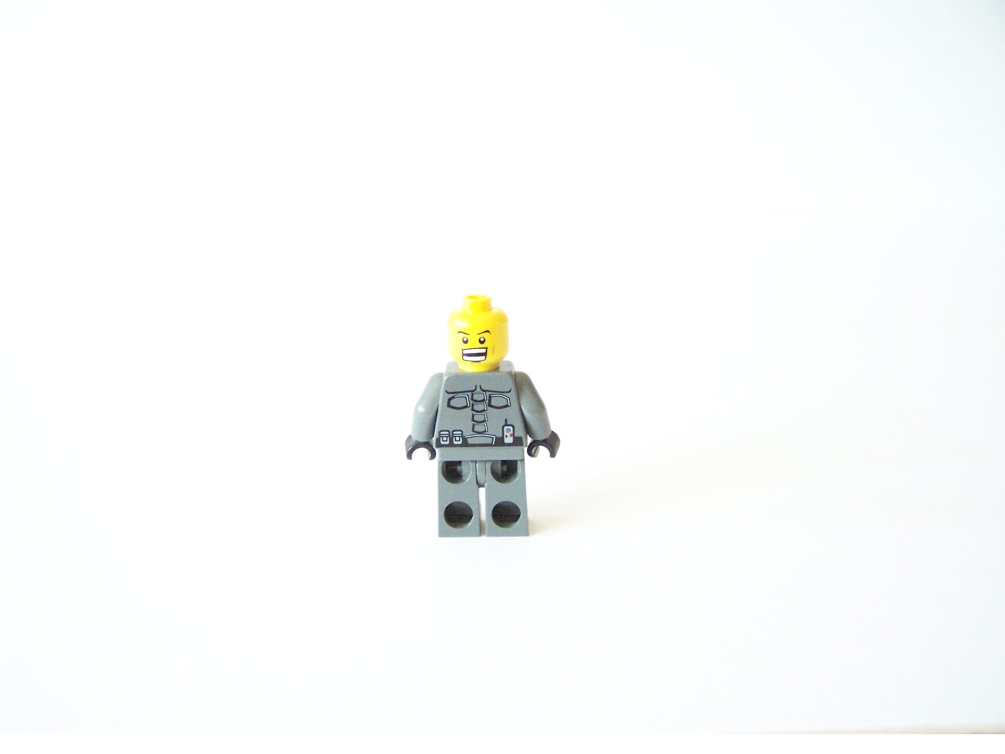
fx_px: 1103
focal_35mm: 38
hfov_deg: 49.0
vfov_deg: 37.7
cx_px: 502
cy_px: 377
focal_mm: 6.3
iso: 400
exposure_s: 1/250
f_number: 2.8
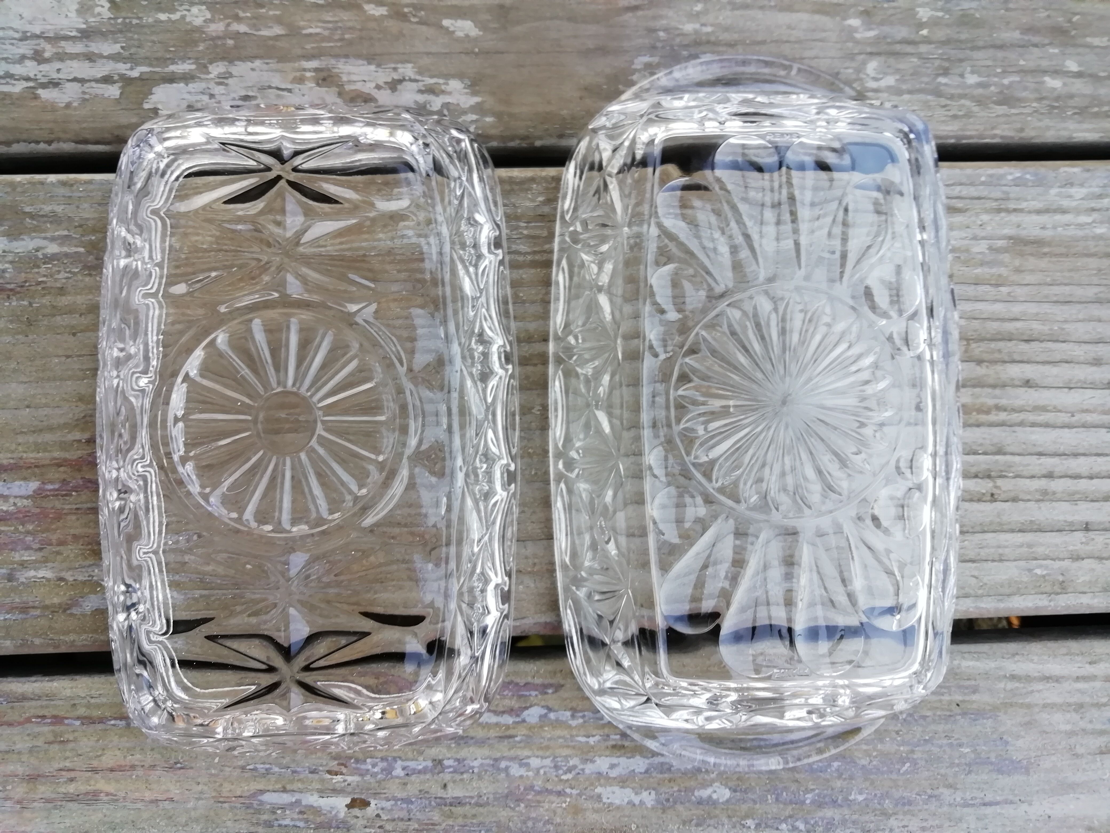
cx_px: 555
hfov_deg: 67.3
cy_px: 416
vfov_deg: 53.1
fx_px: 834
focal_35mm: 26
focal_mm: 3.21
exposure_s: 1/50
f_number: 2.2
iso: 64
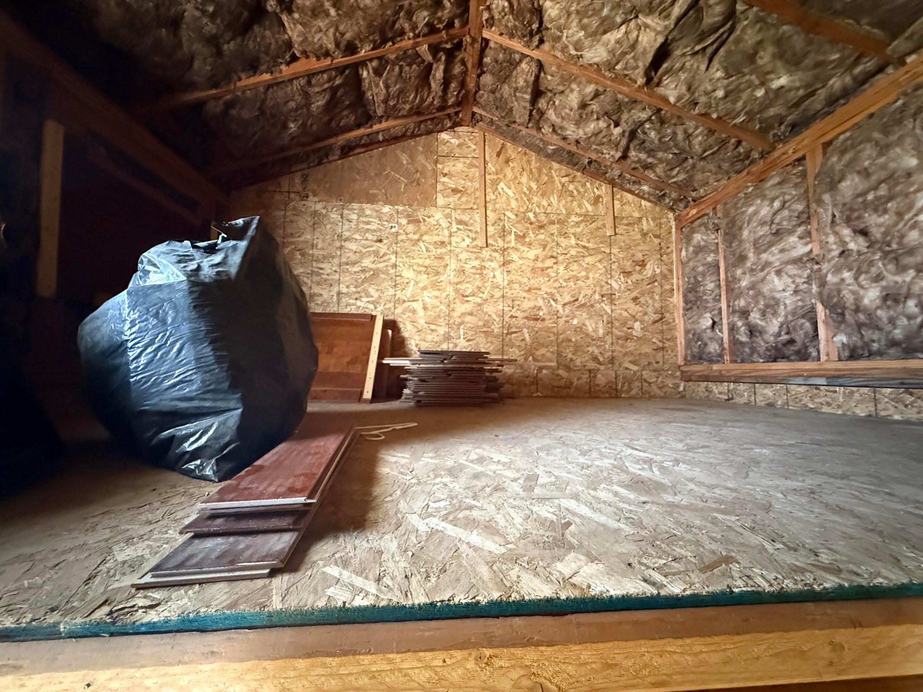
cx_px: 462
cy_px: 346
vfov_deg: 85.7
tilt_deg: +4.1
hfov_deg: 102.1
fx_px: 373
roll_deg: +0.5
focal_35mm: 14
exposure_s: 1/40
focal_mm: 2.22
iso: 1600
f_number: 2.2
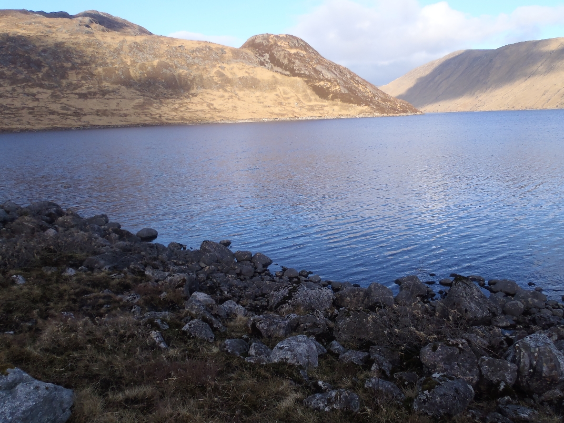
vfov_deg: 49.7
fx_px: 456
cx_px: 282
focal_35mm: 28
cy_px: 212
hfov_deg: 63.4
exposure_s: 1/250
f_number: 4.5
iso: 80
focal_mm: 5
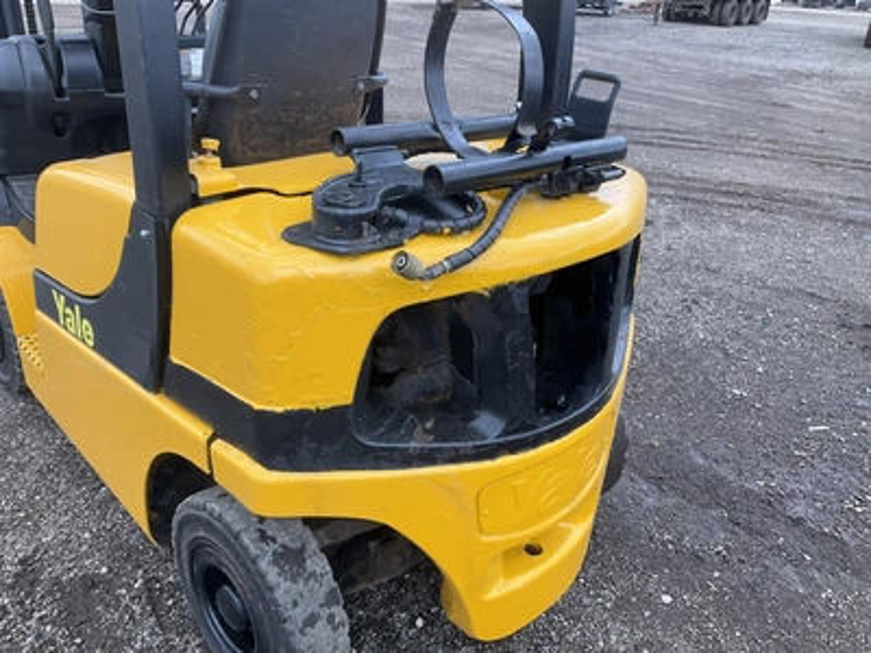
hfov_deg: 61.7
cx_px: 436
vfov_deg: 48.2
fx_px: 730
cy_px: 326
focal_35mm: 29
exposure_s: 1/151
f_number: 1.8
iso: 20
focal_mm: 3
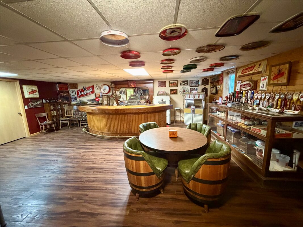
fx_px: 123
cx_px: 152
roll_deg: +1.9
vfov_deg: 85.7
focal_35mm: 14
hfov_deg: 102.1
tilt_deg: -8.4
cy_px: 114
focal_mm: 2.22
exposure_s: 1/40
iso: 1000
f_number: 2.2
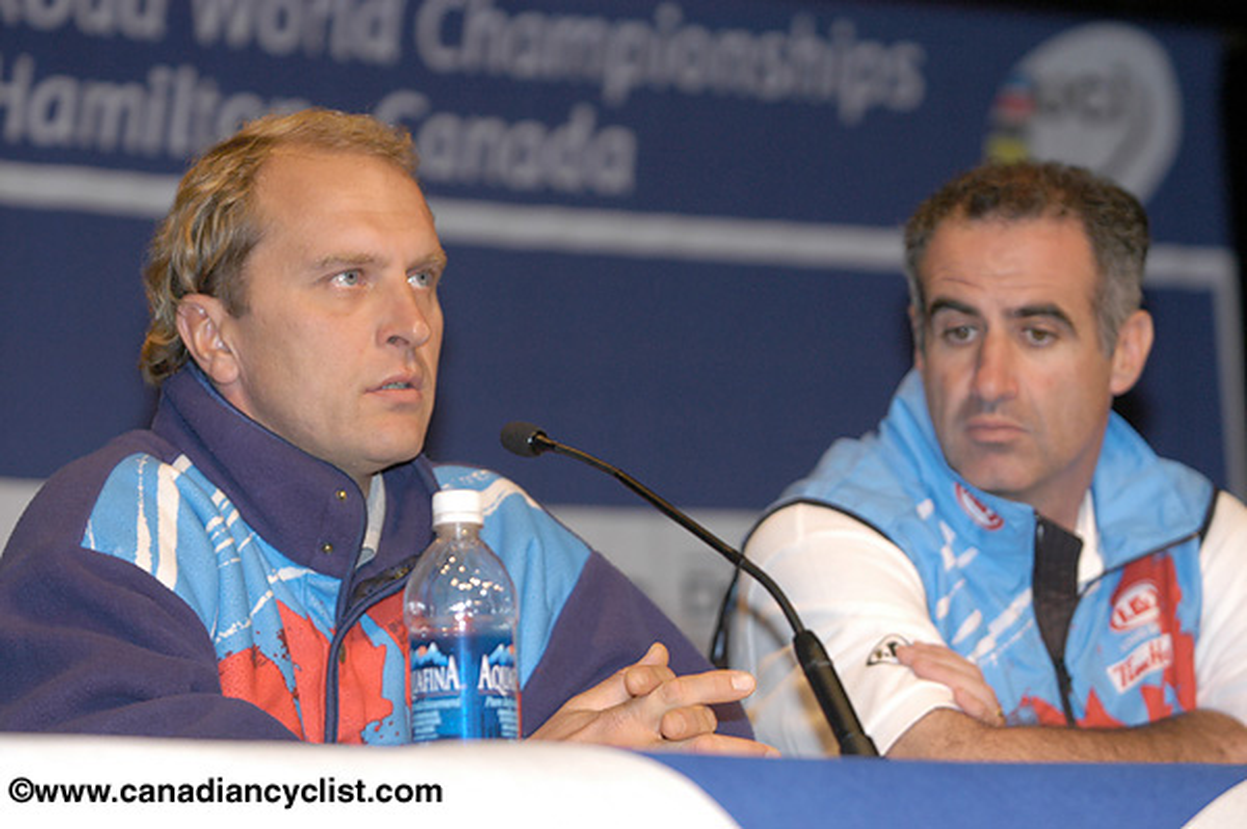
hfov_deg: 12.2
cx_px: 624
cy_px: 414
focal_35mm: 168
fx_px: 5814
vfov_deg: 8.2
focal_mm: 112
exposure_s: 1/180
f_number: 2.8
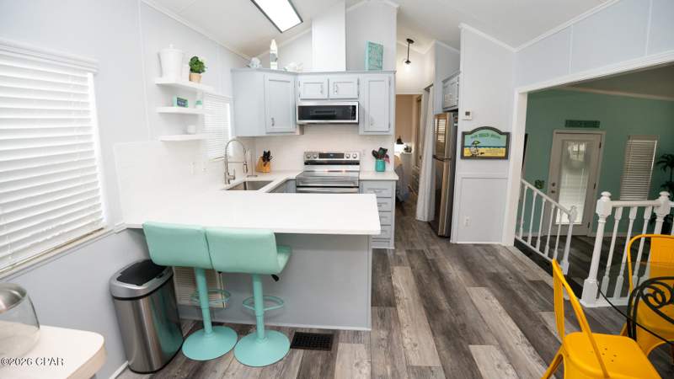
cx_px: 337
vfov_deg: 63.1
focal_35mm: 17
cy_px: 190
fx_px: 309
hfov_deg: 95.0
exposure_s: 1/160
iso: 400
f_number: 4
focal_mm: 16.5
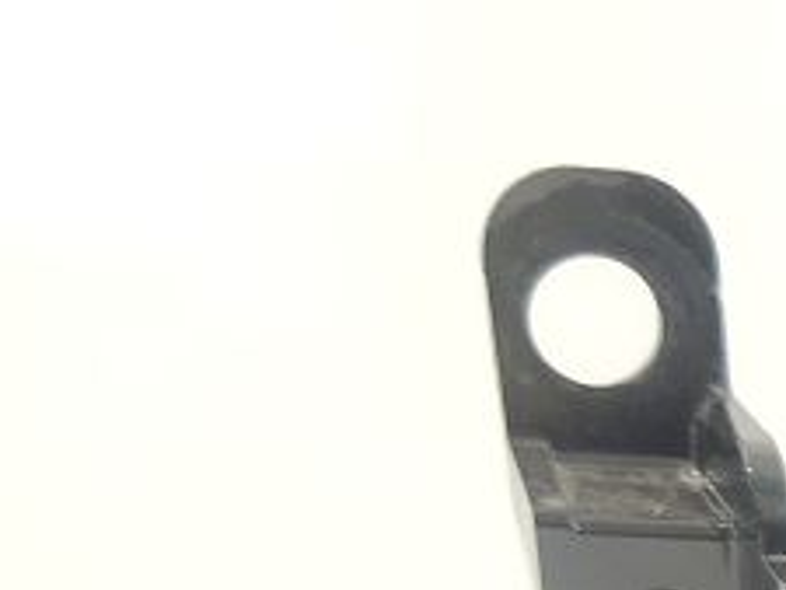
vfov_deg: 9.7
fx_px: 3271
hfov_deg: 11.6
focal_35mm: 144
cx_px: 1796
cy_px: 1117
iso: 228
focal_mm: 4.71
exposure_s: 1/25
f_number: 1.79
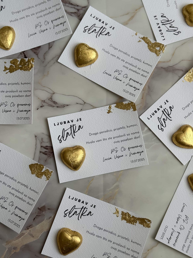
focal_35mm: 48
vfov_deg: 39.7
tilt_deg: -83.4
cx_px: 96
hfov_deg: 30.3
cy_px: 129
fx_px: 357
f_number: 1.78
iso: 64
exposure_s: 1/261
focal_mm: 6.76
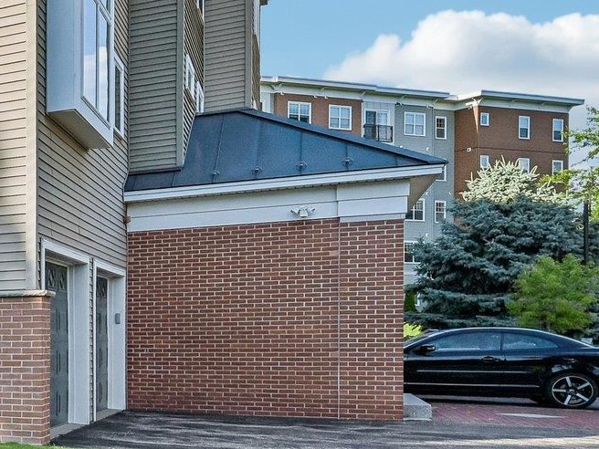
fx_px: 831
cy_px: 112
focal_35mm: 48
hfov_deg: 26.6
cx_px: -327
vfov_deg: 29.8
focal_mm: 16
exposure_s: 1/640
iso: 400
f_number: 8
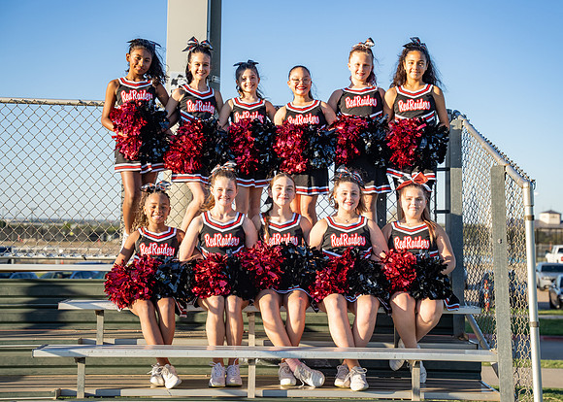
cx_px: 301
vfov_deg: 23.5
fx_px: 967
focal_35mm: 60
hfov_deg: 32.5
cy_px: 181
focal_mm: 52.1
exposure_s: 1/1600
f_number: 3.2
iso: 200
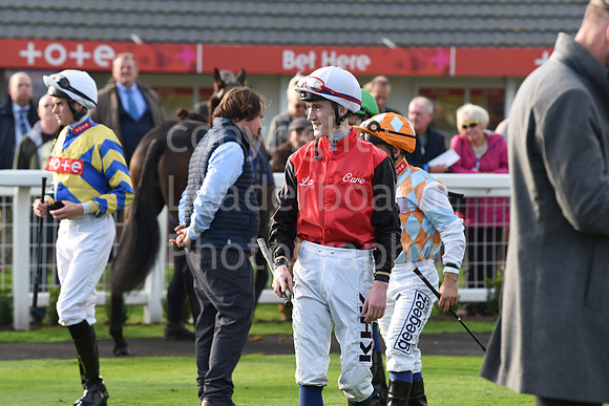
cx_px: 304
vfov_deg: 6.9
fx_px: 3384
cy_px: 203
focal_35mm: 200
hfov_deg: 10.3
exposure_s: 1/800
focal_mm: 200
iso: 640
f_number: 5.6
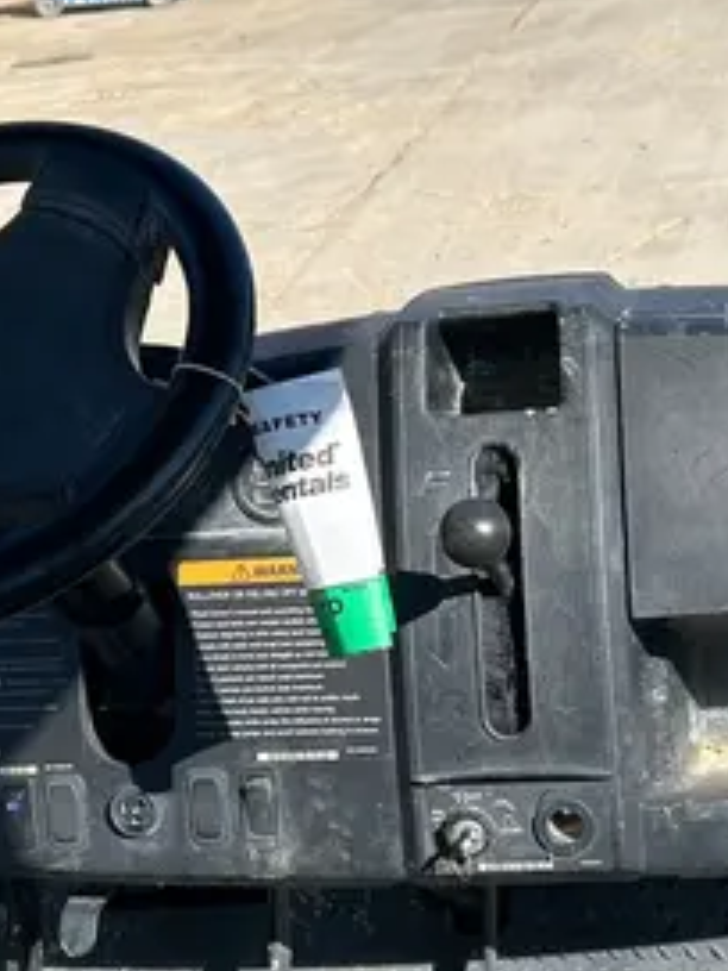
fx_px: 1963
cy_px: 541
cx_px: 364
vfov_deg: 27.8
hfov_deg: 21.0
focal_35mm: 70
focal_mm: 5.7
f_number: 1.5
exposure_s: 1/3968
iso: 50
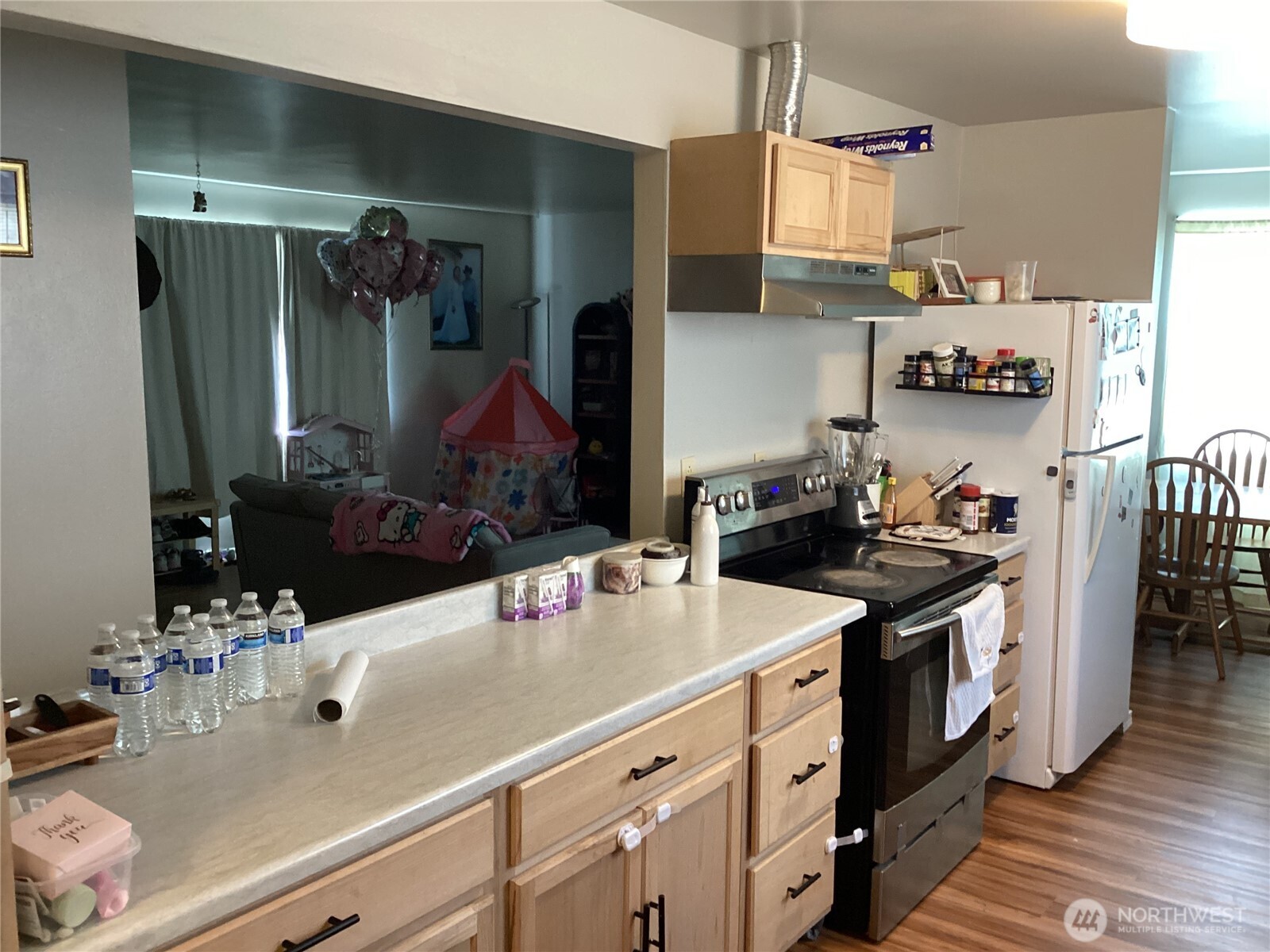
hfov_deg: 58.4
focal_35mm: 31
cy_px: 476
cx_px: 635
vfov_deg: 45.4
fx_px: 1137
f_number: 2.4
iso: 320
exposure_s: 1/40
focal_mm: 3.3
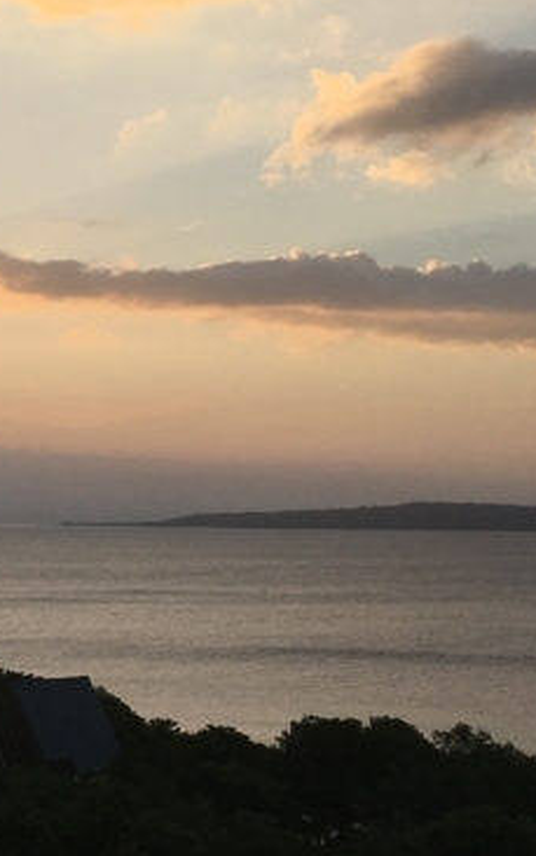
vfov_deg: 24.1
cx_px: -297
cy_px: 393
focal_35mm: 86
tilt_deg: +2.7
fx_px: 2008
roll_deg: -0.9
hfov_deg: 14.1
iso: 25
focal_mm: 4.15
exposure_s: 1/1083
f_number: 2.2
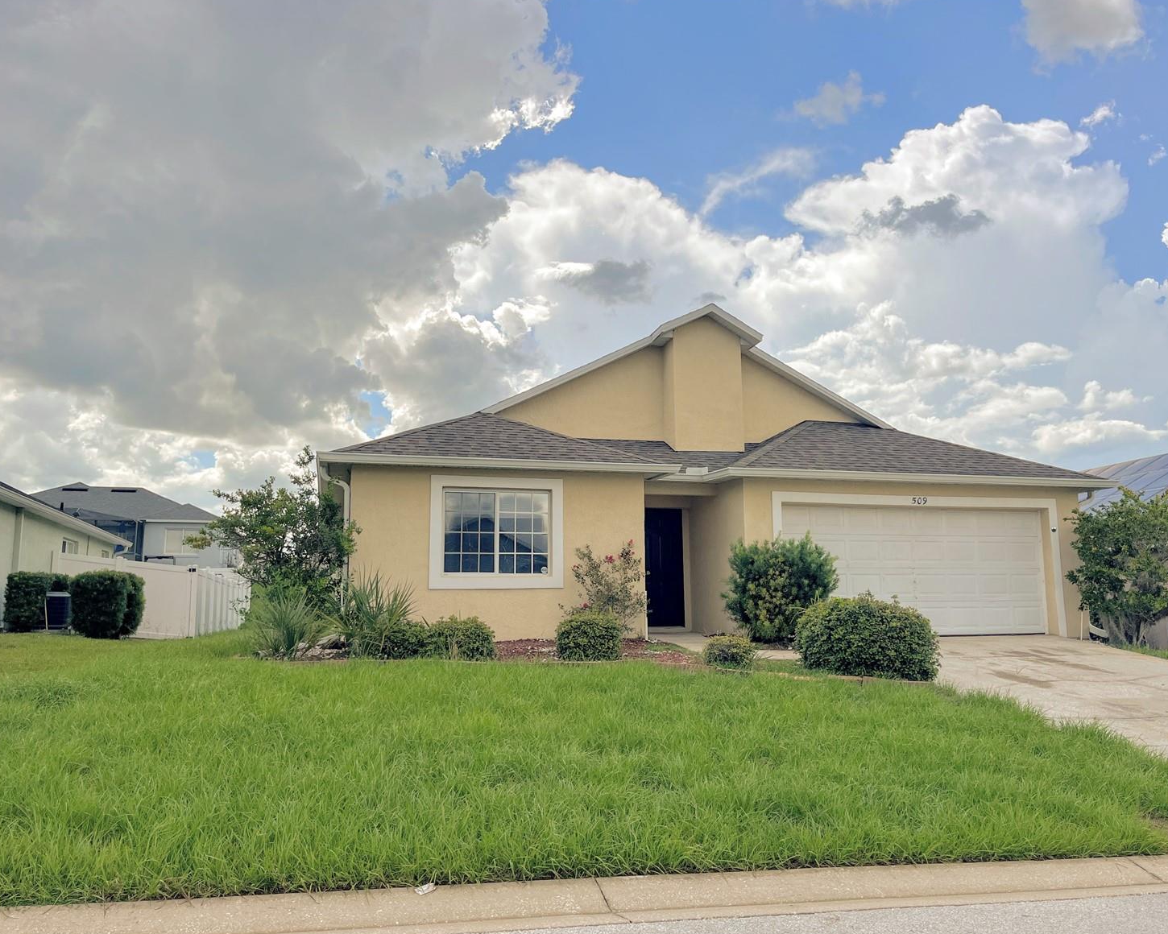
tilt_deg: +9.1
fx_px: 968
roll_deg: +0.7
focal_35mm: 28
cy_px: 475
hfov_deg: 62.2
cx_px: 612
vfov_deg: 51.5
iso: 50
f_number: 1.6
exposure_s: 1/4484
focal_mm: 5.1
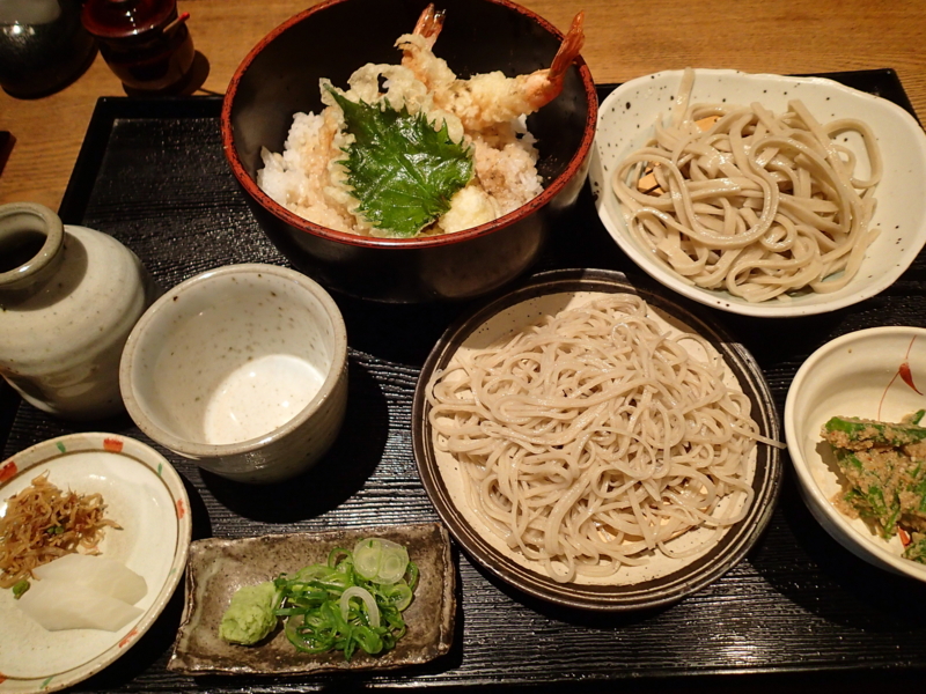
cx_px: 463
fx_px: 669
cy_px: 347
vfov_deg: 54.9
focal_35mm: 25
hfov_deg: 69.4
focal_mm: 4.5
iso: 320
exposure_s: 1/30
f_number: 2
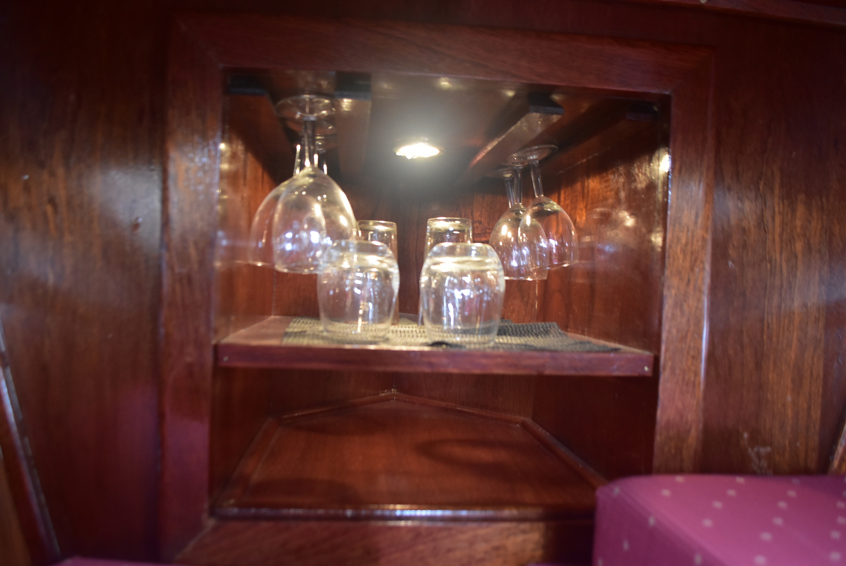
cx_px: 423
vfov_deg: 48.0
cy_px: 283
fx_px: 635
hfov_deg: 67.3
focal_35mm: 27
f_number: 3.5
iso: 1600
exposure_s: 1/50
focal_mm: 18
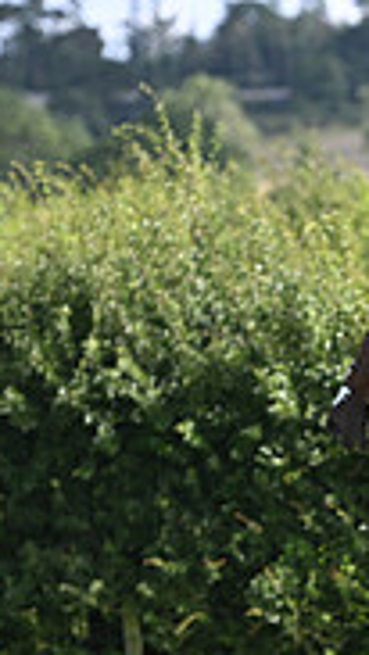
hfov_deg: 2.3
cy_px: 464
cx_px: 878
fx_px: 9232
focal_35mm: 531
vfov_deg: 4.1
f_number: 3.5
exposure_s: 1/1250
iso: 280
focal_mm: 160
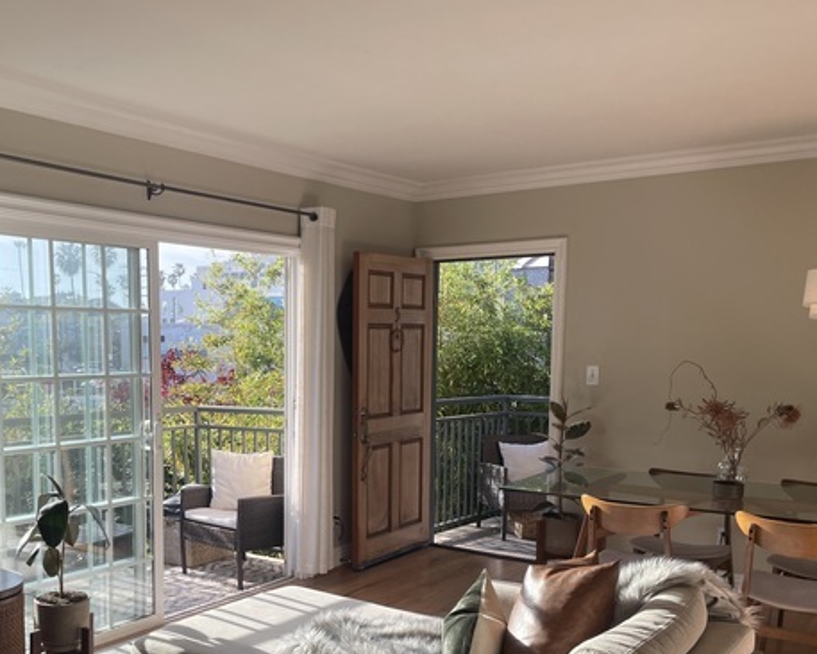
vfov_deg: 39.7
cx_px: 303
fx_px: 895
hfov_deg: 48.6
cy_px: 438
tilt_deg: -6.5
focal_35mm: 37
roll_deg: +0.2
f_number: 1.6
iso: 32
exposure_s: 1/1247
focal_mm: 4.2
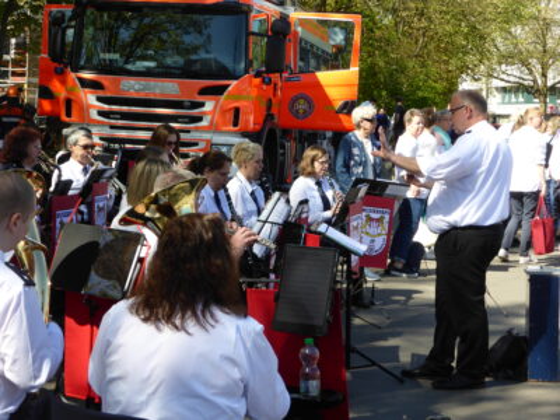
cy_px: 210
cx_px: 280
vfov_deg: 19.9
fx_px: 1197
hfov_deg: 26.3
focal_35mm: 74
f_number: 5
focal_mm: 12.5
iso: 100
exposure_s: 1/250
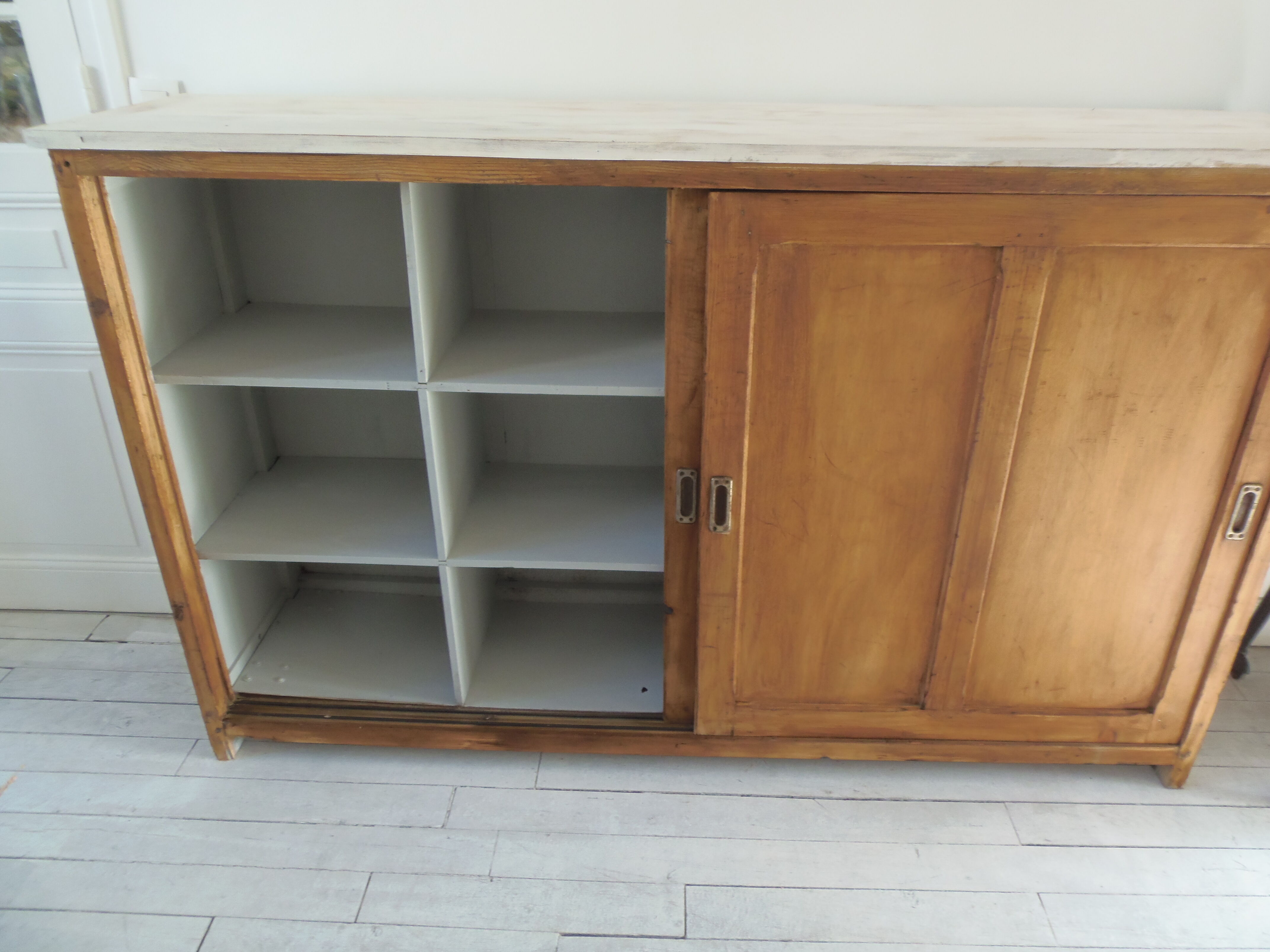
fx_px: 881
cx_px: 635
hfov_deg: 71.6
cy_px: 476
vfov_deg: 56.8
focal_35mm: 24
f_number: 2.9
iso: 100
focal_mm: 4.3
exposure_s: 1/30
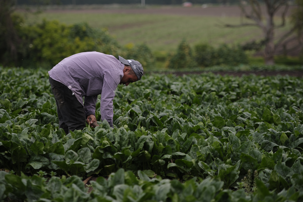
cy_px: 101
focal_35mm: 120
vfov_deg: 11.4
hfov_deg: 17.1
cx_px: 152
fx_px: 1009
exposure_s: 1/1600
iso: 200
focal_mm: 120
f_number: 2.8
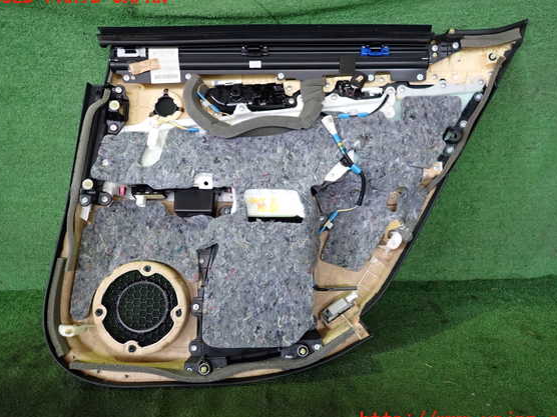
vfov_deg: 51.4
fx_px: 434
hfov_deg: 65.3
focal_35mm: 27
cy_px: 209
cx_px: 286
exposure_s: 1/30
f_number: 2
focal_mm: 4.5
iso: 200
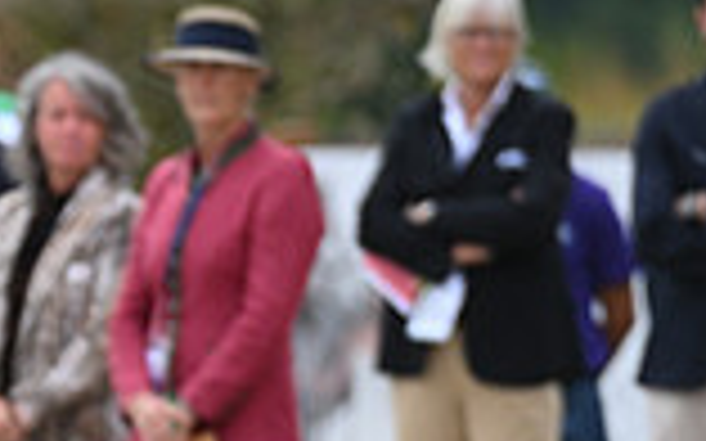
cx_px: -571
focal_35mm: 1504
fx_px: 28928
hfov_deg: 1.4
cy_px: 434
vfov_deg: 0.9
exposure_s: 1/1250
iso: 500
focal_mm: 400
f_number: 5.6
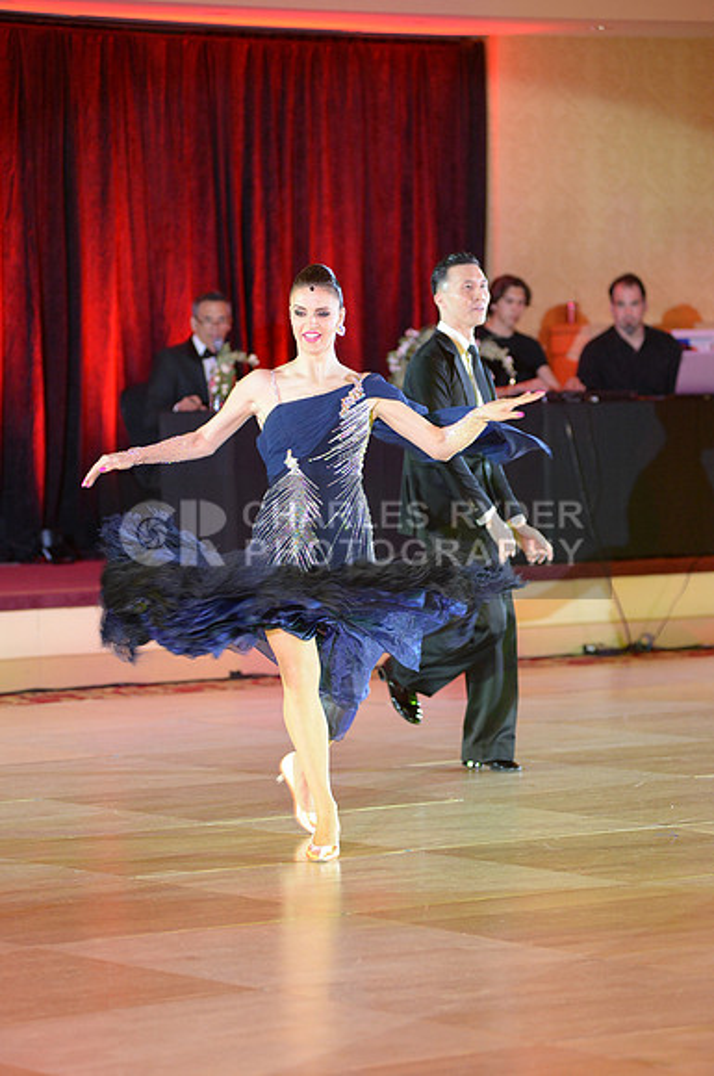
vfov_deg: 14.2
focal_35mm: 145
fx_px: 4326
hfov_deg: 9.4
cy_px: 538
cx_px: 357
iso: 4000
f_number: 4
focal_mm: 145
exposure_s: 1/250
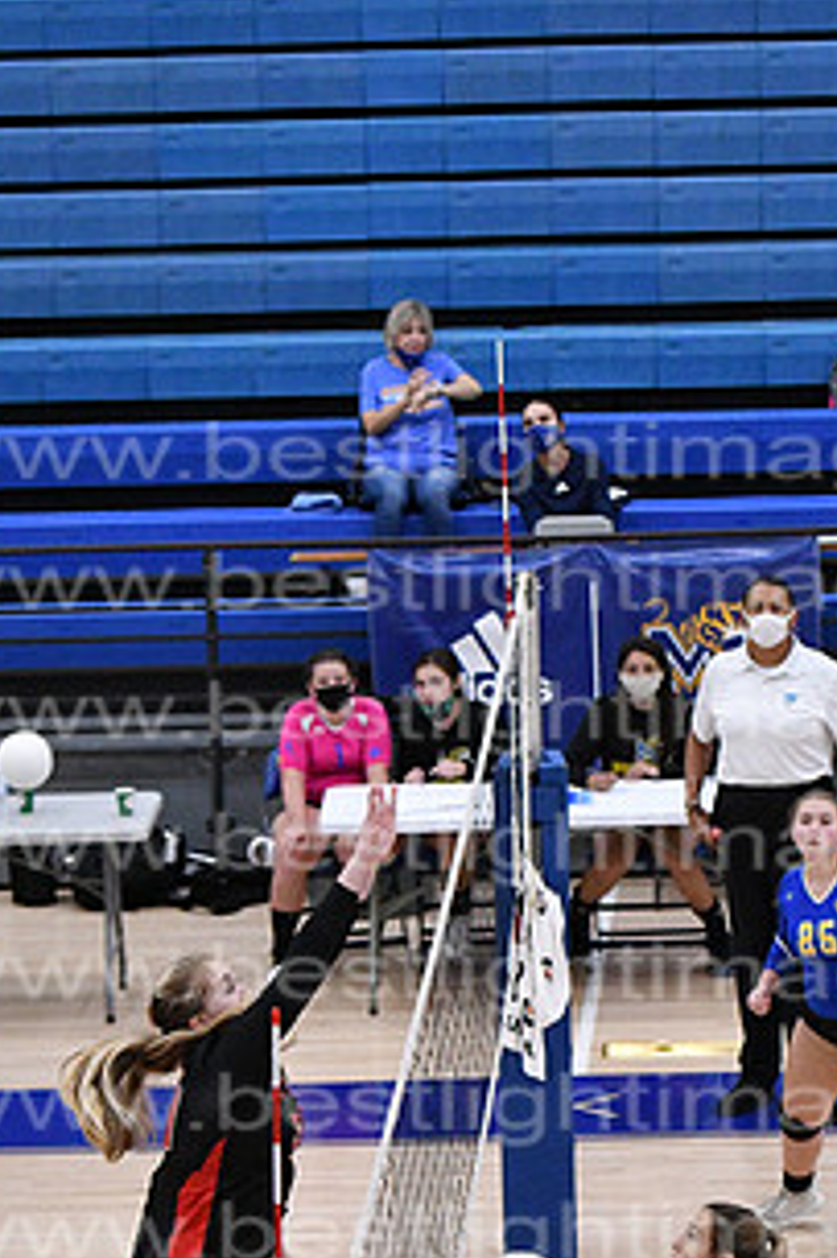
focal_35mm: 200
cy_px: 916
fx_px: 6982
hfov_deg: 6.9
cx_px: 604
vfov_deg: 10.3
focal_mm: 70
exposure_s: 1/1250
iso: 6400
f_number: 3.2
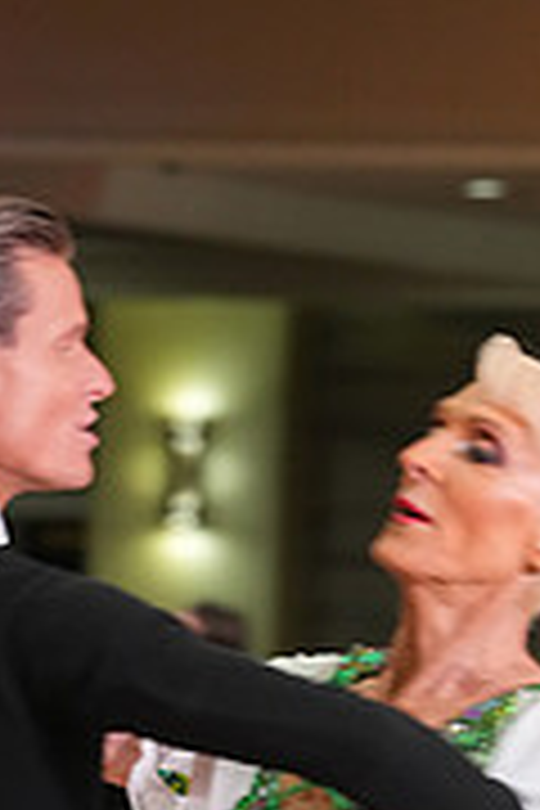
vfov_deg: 5.2
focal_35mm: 390
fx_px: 8774
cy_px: 1300
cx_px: 344
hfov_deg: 3.5
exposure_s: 1/200
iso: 3200
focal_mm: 121
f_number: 5
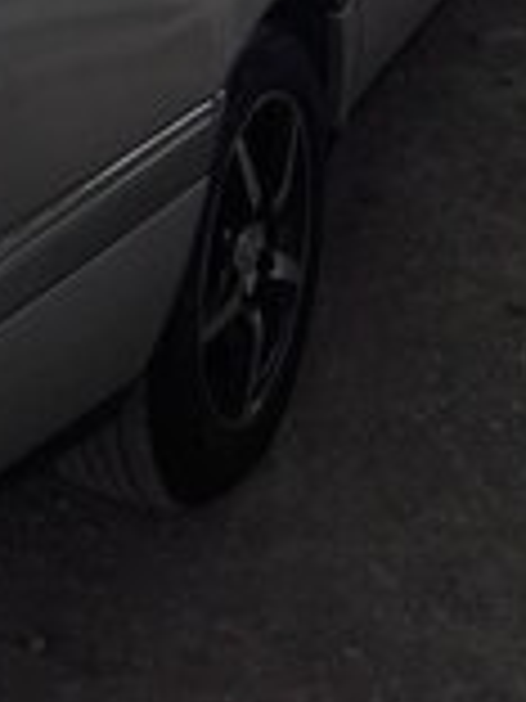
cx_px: -18
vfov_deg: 19.8
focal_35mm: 89
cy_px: -270
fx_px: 1803
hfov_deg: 16.2
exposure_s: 1/206
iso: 40
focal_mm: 3.7
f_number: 1.9
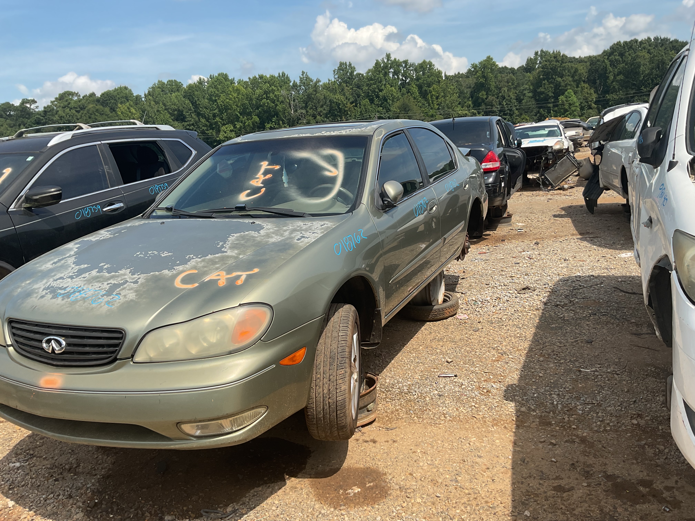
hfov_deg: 61.7
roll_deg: +5.7
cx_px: 348
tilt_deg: -13.1
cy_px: 260
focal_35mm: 29
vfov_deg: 48.2
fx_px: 582
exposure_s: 1/1786
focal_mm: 3
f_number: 1.8
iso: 16
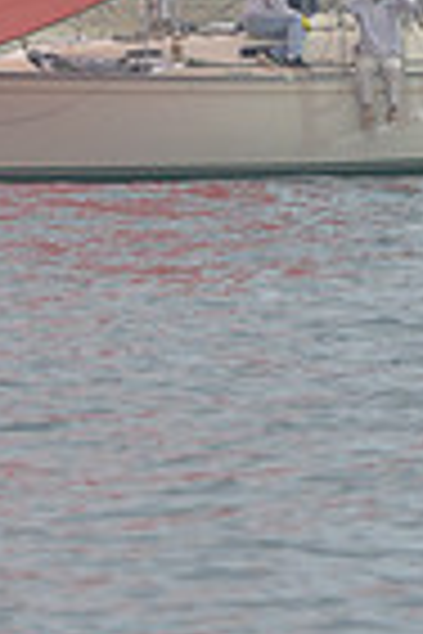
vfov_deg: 2.5
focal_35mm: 821
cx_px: 56
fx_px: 14469
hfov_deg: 1.7
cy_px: -589
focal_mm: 200
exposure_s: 1/1000
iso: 280
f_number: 7.1
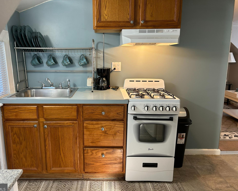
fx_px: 197
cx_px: 107
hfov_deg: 62.1
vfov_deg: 51.5
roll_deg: +0.8
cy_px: 95
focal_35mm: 28
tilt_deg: -12.2
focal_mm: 5.7
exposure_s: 1/60
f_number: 1.5
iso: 100
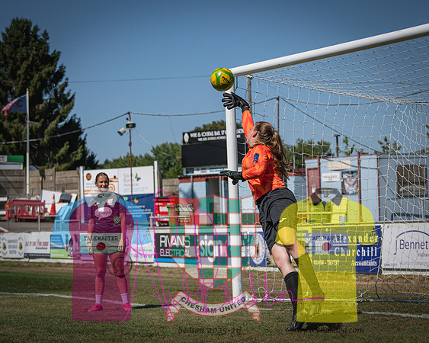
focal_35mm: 93
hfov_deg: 20.6
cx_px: 211
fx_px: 1183
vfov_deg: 16.5
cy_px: 179
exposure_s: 1/10000
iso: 160
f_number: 2.5
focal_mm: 45
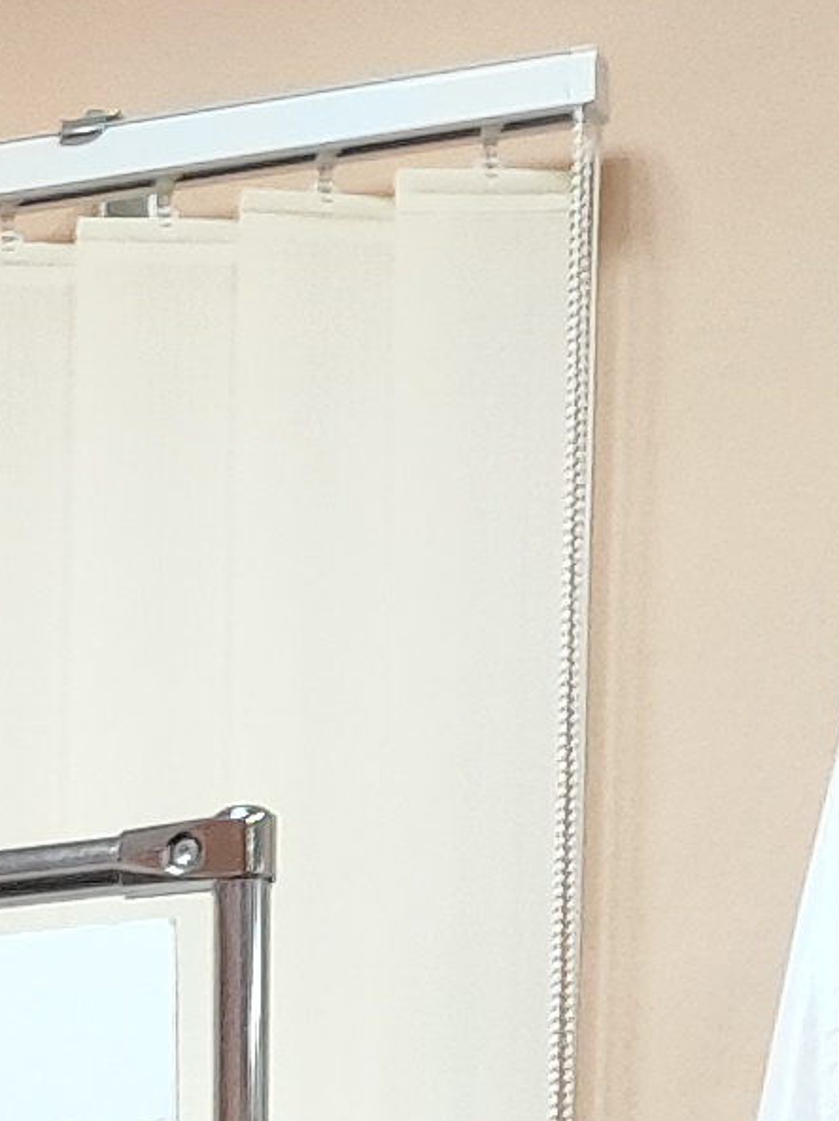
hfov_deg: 8.8
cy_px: 2930
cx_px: -671
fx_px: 5241
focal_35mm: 162
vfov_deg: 10.2
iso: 320
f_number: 1.89
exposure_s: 1/50
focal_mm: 5.89
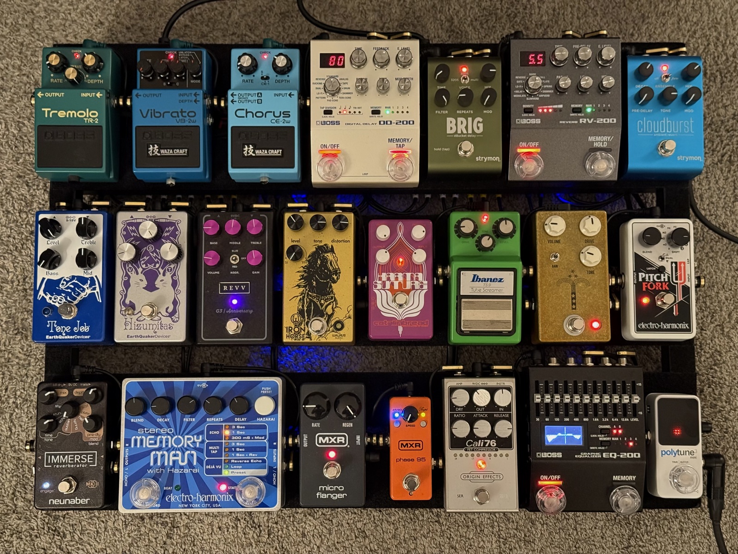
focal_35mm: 48
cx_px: 369
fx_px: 1023
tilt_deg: -75.9
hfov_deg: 39.7
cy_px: 277
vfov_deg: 30.3
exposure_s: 1/33
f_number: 1.78
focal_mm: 6.76
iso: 500
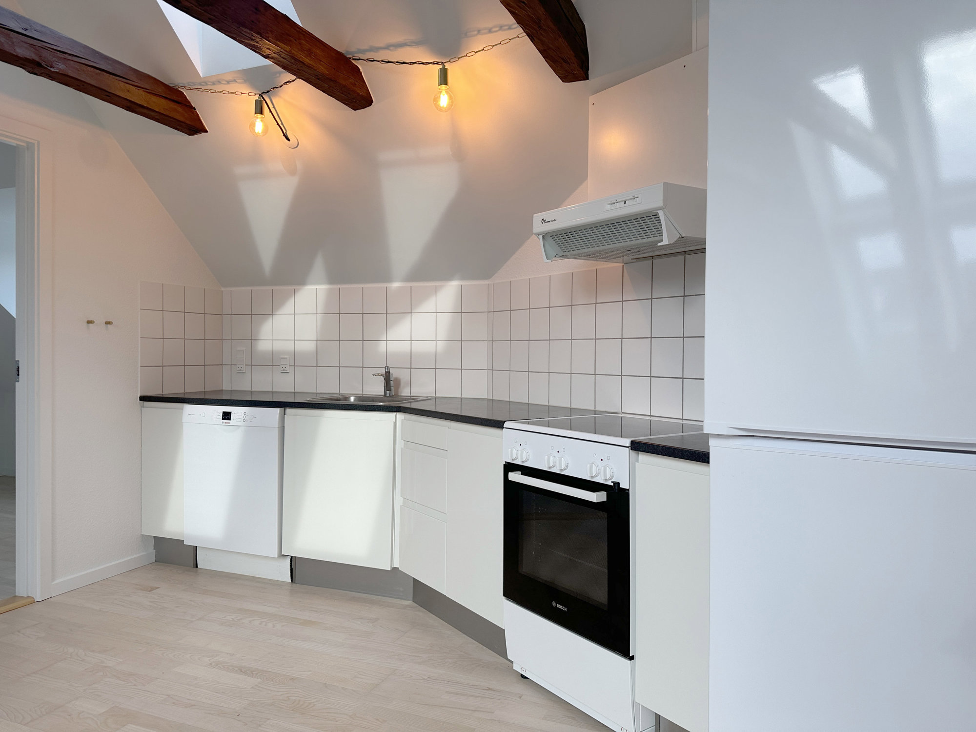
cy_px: 366
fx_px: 677
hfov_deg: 71.6
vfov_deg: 56.8
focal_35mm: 24
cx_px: 488
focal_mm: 6.86
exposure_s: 1/100
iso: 80
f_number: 1.78
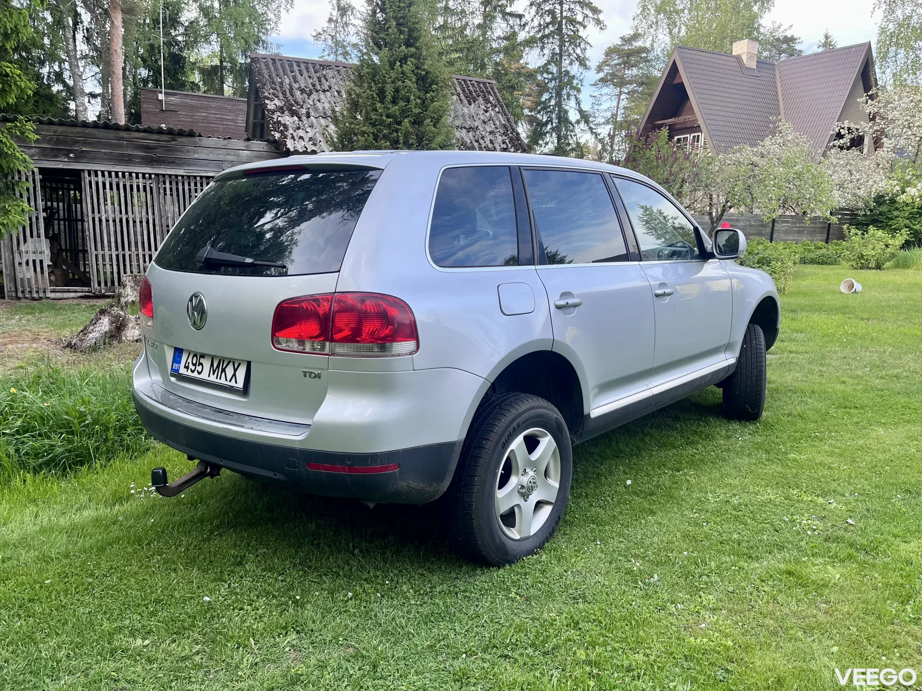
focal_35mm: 26
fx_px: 693
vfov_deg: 53.1
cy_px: 346
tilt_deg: -9.0
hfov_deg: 67.3
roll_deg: -1.7
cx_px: 461
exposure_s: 1/298
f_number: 1.6
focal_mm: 5.1
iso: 50
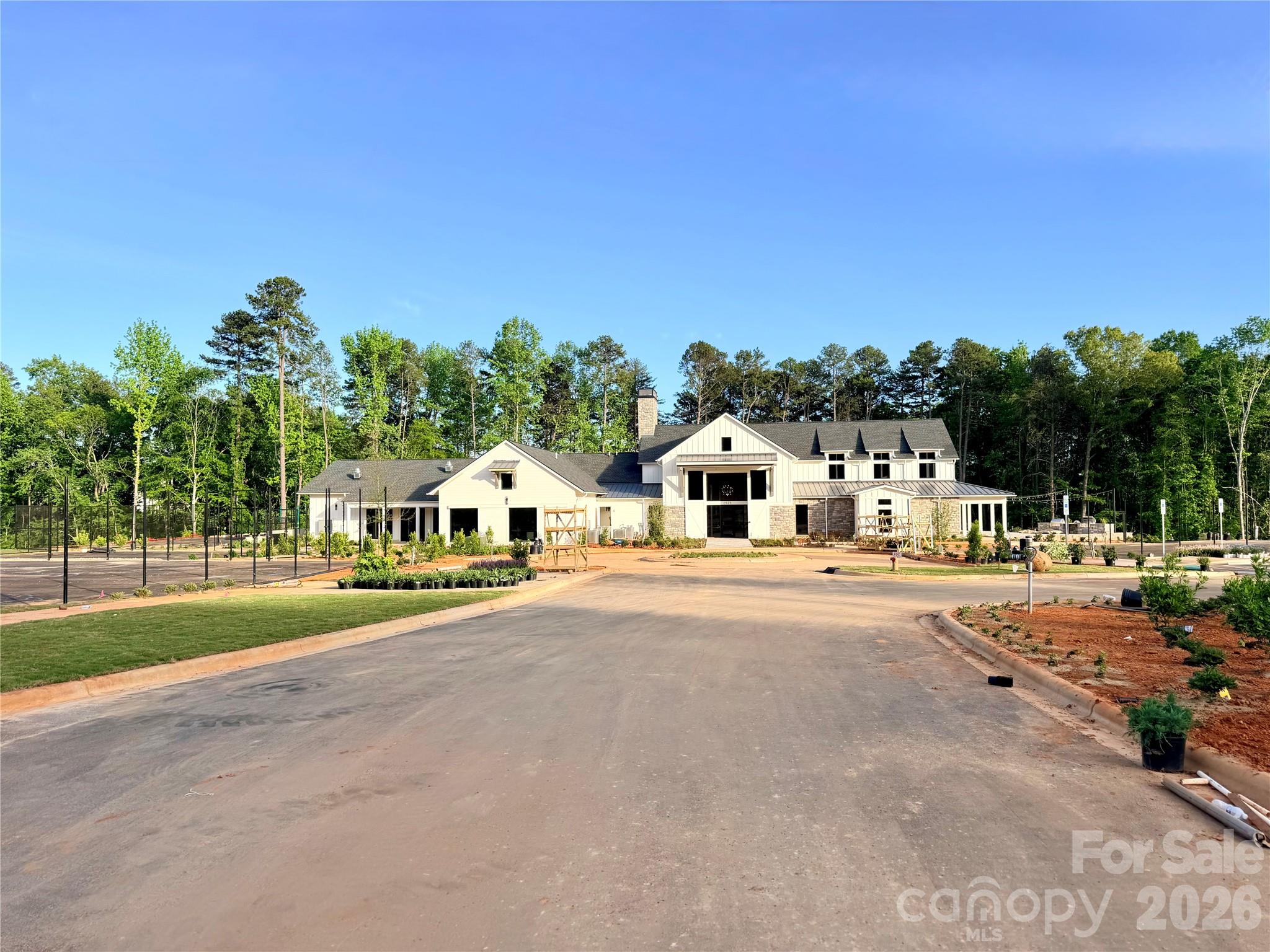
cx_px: 635
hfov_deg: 71.6
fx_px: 881
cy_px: 476
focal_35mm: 24
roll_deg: +0.6
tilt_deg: +1.9
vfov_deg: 56.8
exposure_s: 1/1689
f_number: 1.78
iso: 80
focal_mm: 6.76
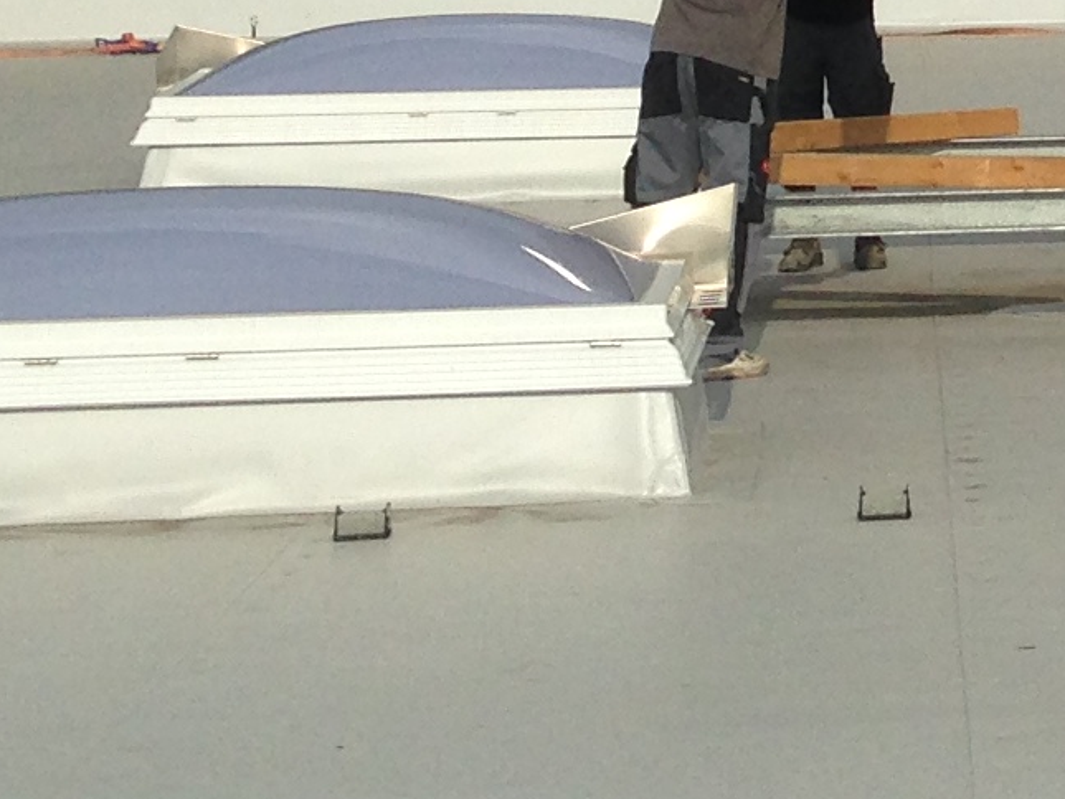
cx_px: 1861
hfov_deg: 11.1
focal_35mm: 167
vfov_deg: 8.6
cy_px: -629
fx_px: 5139
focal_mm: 4.12
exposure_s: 1/2710
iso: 50
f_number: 2.4
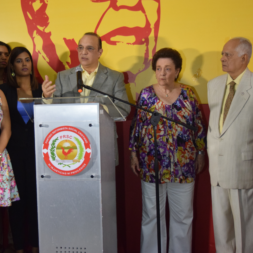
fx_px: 480
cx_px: 91
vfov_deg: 29.6
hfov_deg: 29.4
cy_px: 127
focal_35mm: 58
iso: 2000
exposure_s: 1/100
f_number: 4.2
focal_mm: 30
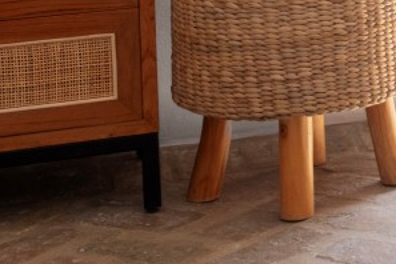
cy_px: -296
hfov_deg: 12.1
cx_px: 889
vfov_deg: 9.0
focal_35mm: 142
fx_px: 1562
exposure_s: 1/10
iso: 400
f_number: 10
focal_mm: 17
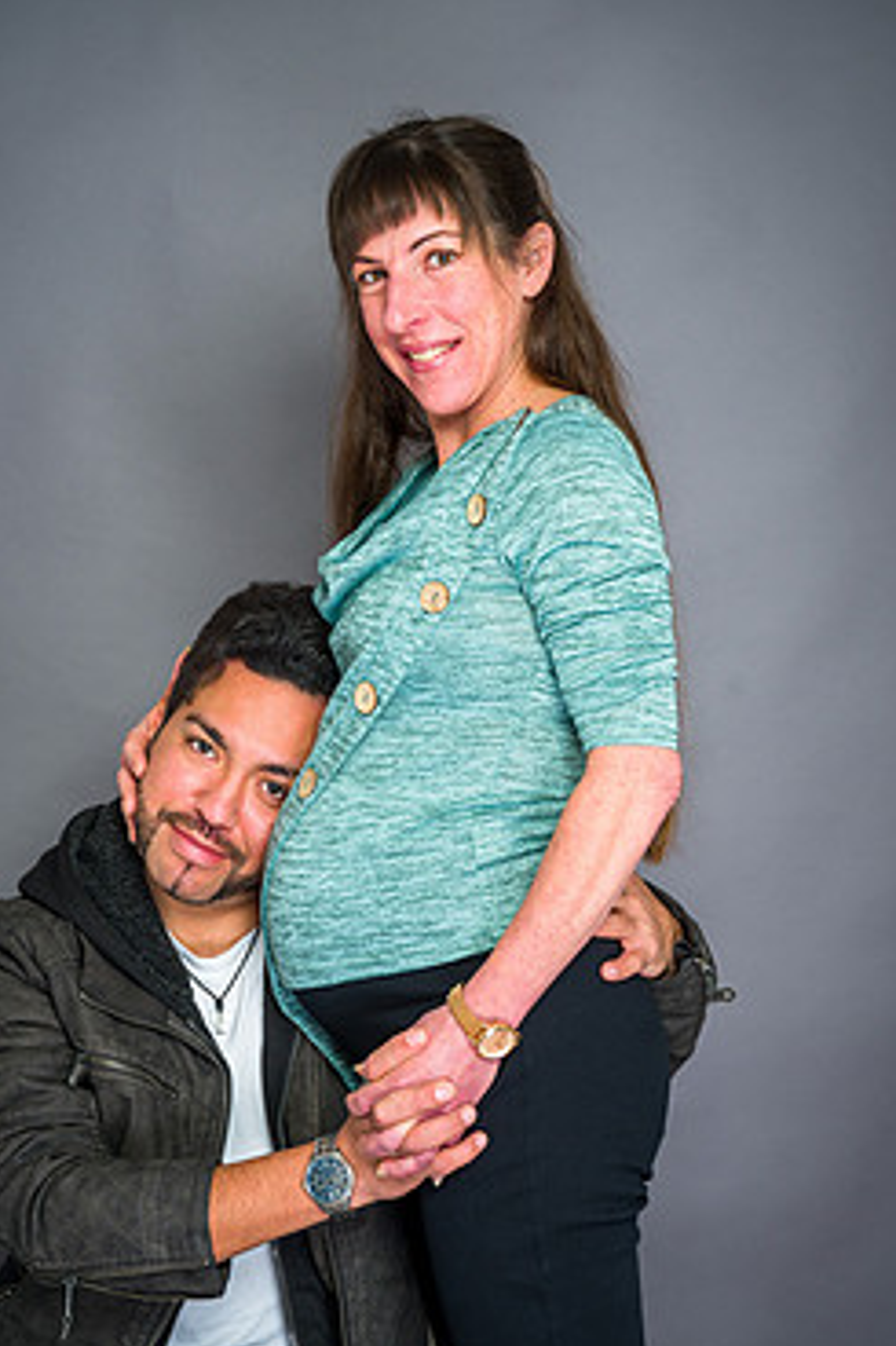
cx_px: 397
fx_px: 2466
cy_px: 757
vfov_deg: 30.5
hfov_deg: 20.6
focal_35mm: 66
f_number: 5.6
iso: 200
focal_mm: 54
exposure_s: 1/100
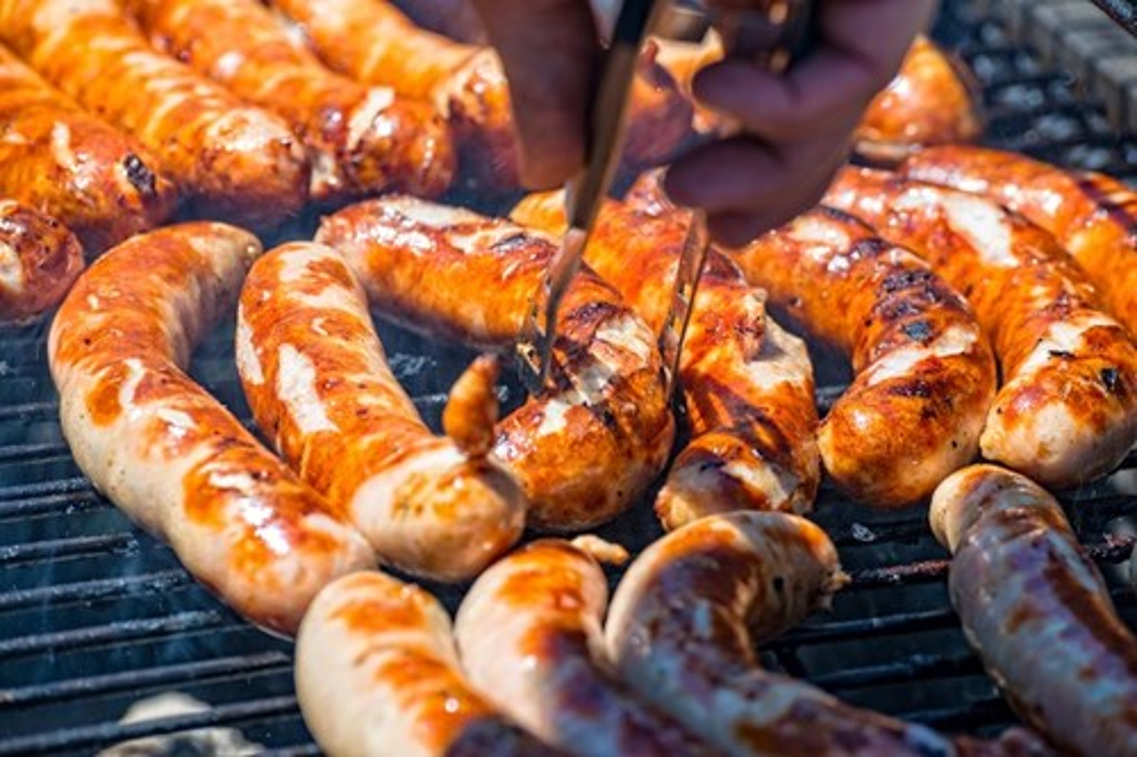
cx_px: 568
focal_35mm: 155
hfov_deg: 13.3
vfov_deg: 8.8
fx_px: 4894
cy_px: 378
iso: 100
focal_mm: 155
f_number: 8
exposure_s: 1/250
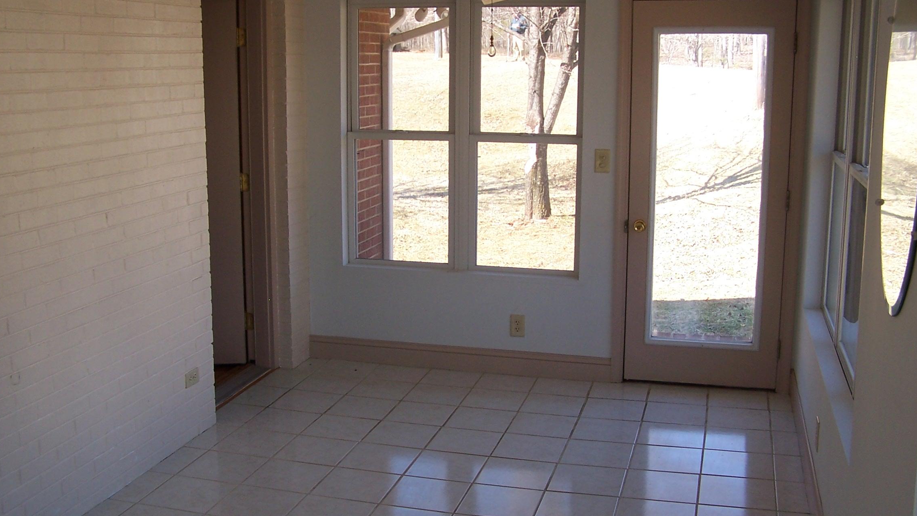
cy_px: 258
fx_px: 1021
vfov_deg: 28.3
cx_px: 455
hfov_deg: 48.4
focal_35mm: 42
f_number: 2.8
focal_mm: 6.3
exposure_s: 1/125
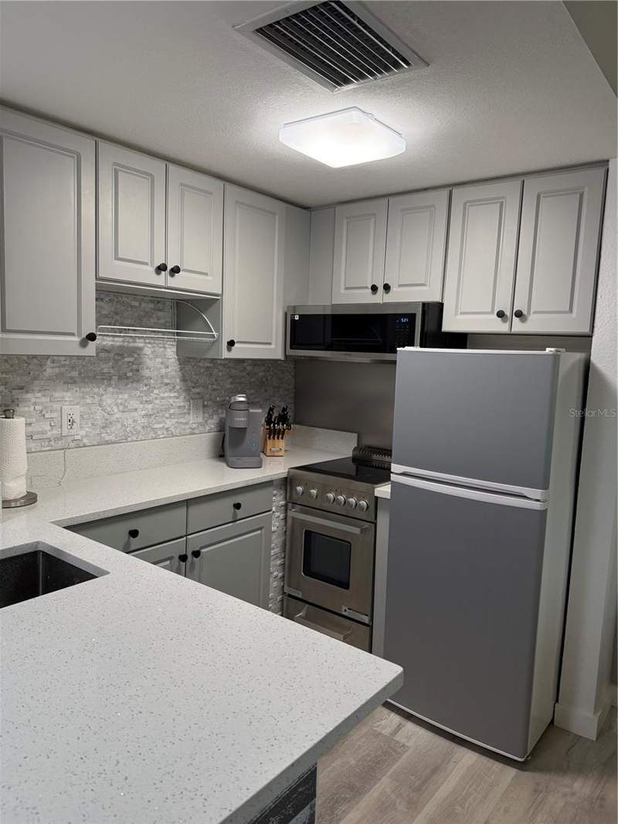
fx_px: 571
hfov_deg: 56.8
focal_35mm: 24
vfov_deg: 71.6
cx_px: 309
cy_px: 412
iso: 200
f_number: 1.78
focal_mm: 6.76
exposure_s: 1/120
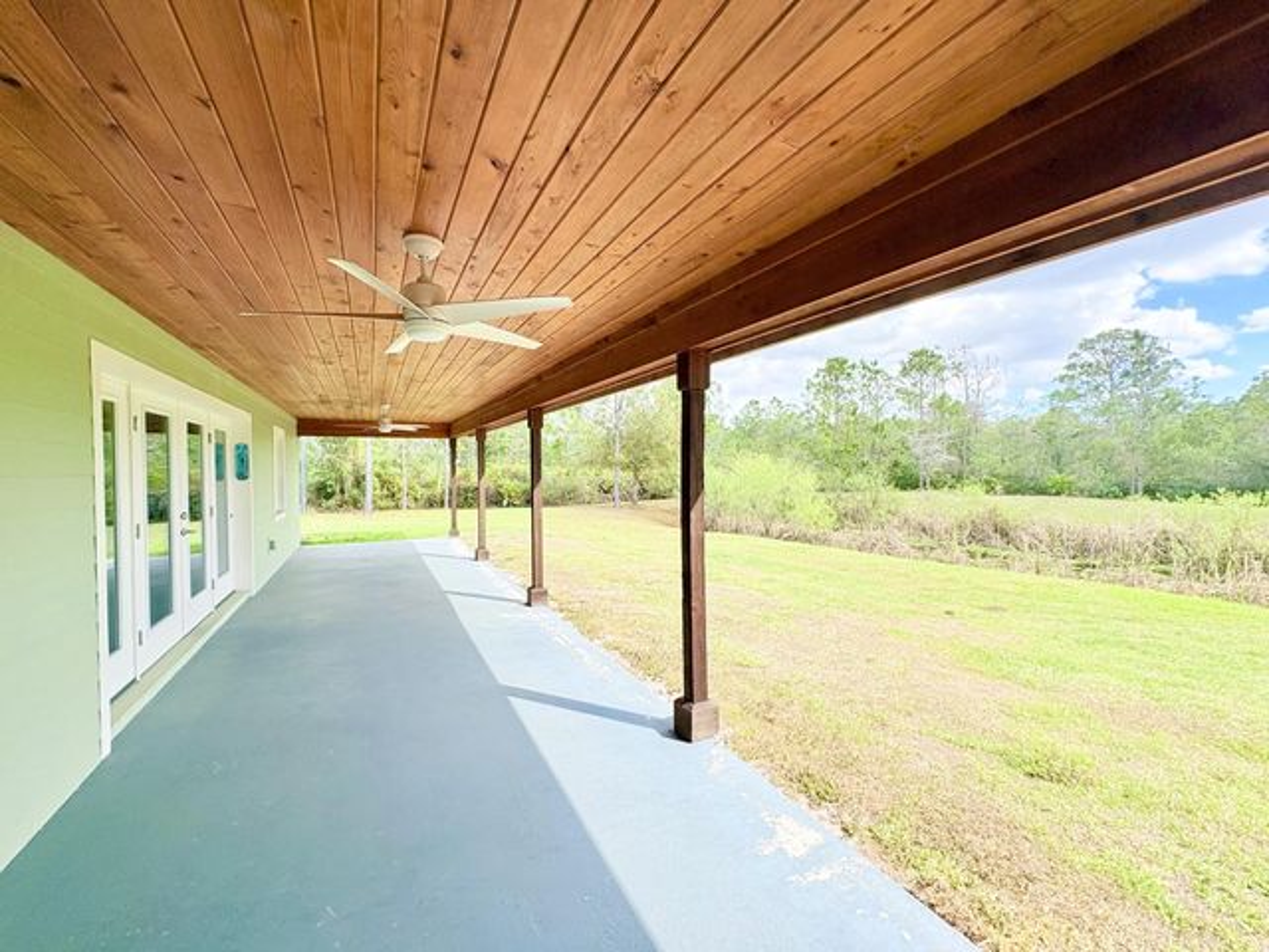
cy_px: 476
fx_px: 513
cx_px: 634
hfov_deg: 102.1
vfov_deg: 85.7
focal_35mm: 14
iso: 64
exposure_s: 1/771
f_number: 2.2
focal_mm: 2.22
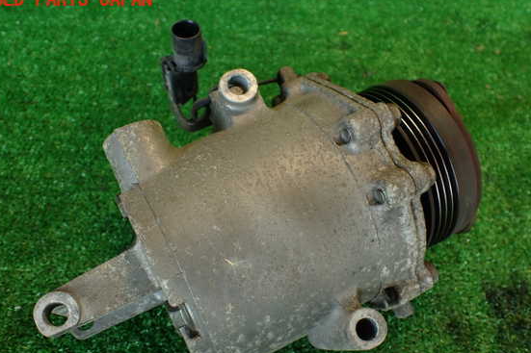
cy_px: 204
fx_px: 501
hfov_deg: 55.8
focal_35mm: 34
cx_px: 266
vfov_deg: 38.8
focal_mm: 5.4
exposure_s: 1/50
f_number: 2.3
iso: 200
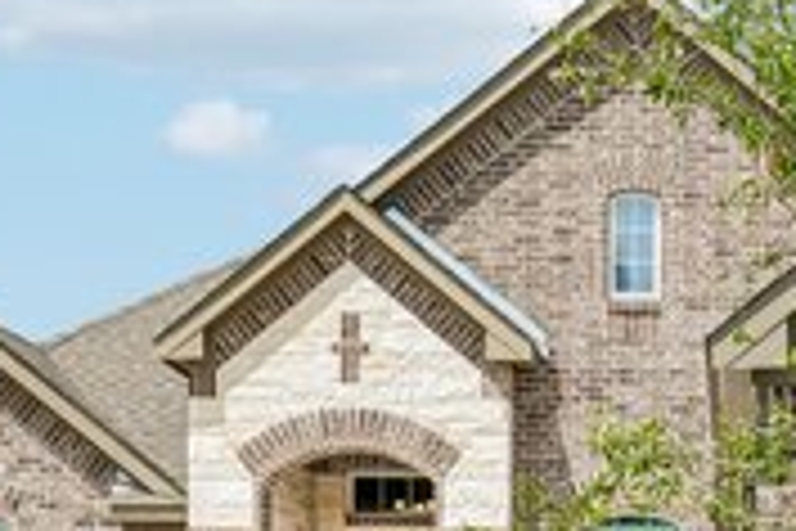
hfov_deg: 18.9
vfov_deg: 12.8
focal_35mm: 105
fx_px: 2321
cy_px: 560
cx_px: 800
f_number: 8
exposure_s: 1/750
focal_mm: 29
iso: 200
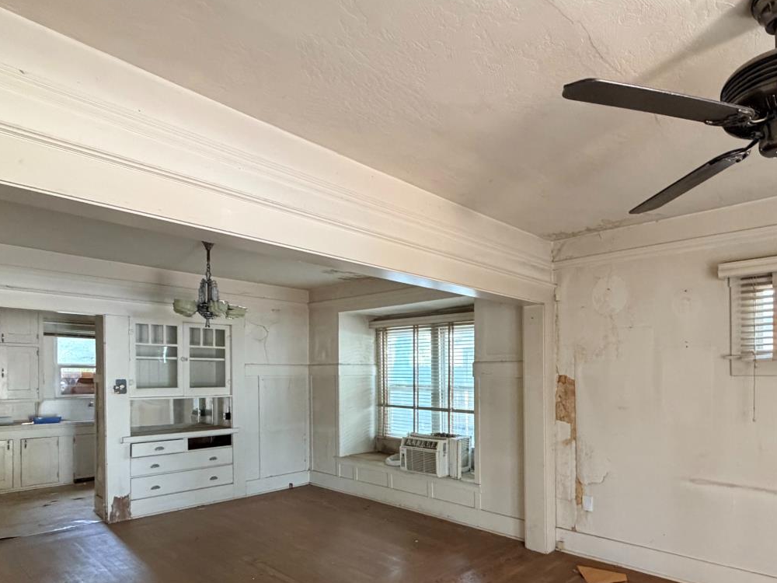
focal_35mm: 21
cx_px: 517
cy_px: 377
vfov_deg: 62.2
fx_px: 471
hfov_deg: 76.5
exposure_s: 1/60
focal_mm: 2.22
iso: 640
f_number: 2.2
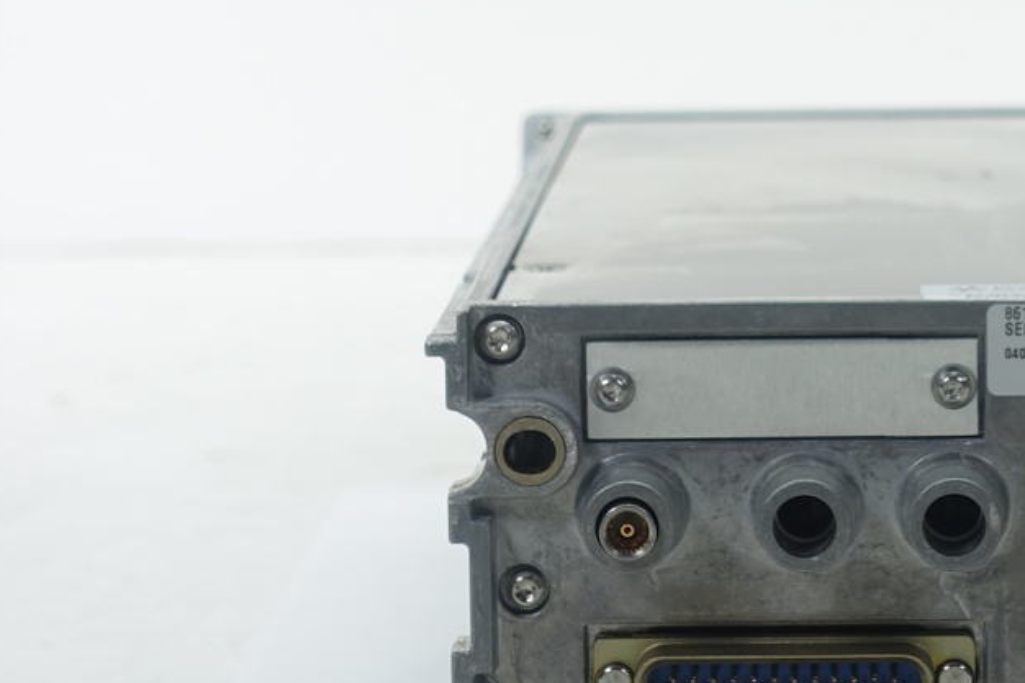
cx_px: 855
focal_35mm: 179
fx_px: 5095
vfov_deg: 7.7
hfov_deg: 11.4
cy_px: 135
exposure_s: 1/125
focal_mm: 25.7
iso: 125
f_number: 4
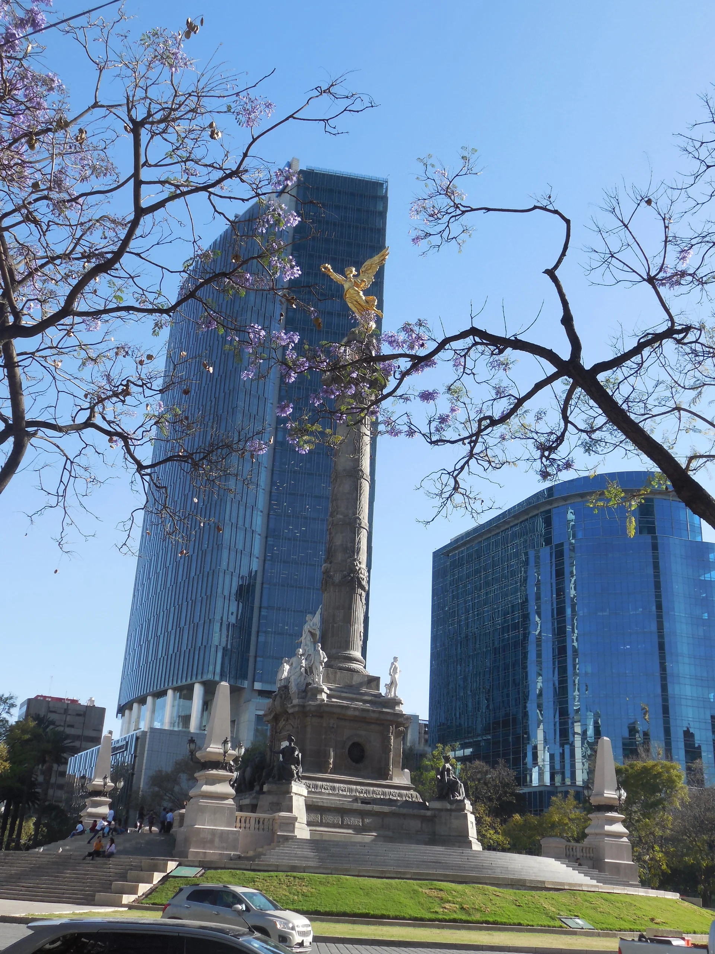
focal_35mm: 38
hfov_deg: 37.7
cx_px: 358
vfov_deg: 49.0
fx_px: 1047
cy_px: 477
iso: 125
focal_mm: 6.8
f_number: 4.2
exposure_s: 1/400
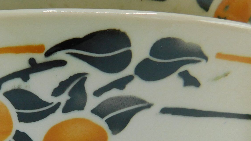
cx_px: 43
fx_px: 313
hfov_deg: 41.4
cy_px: 131
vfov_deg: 24.6
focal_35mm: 47
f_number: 3
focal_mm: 4
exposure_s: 1/250
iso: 125
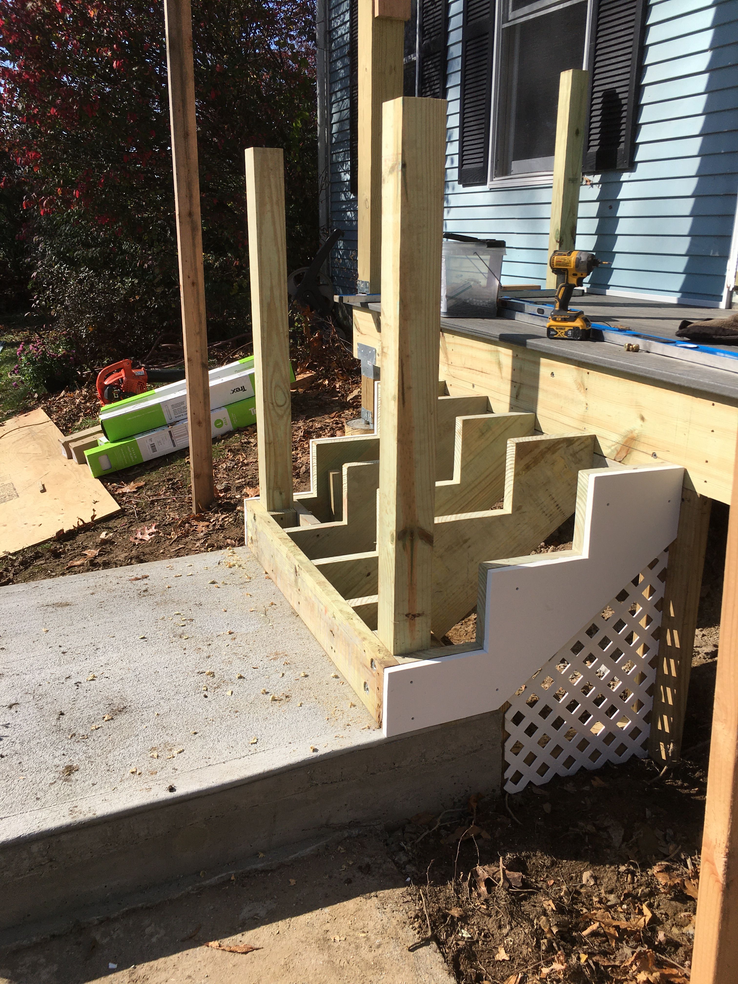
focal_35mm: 29
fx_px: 824
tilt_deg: -16.5
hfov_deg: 48.2
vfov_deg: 61.7
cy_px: 492
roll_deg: -1.2
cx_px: 369
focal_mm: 4.15
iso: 25
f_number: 2.2
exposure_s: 1/1876
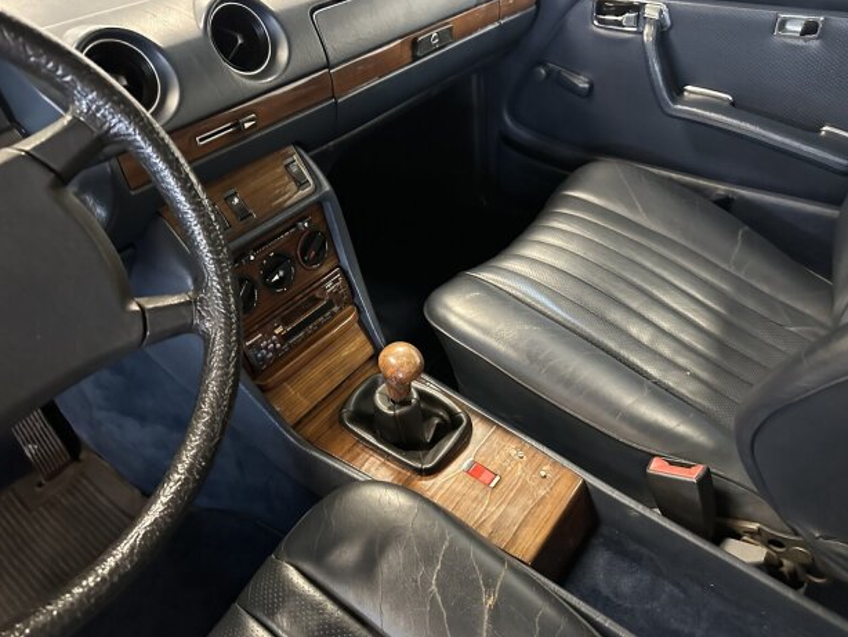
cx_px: 428
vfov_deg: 54.9
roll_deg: +3.5
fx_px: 613
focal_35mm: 25
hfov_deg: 69.4
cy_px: 307
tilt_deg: -37.3
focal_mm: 6.86
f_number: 1.78
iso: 1000
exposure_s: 1/33
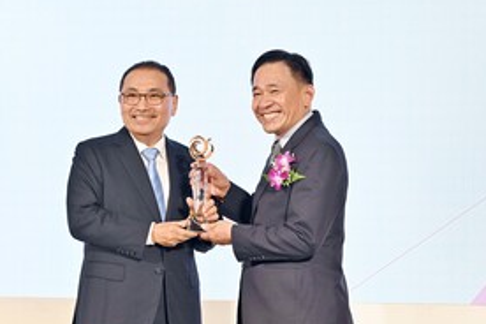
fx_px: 1782
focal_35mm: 132
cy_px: 158
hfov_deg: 15.5
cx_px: 194
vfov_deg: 10.4
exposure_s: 1/125
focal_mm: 91
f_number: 5
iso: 800
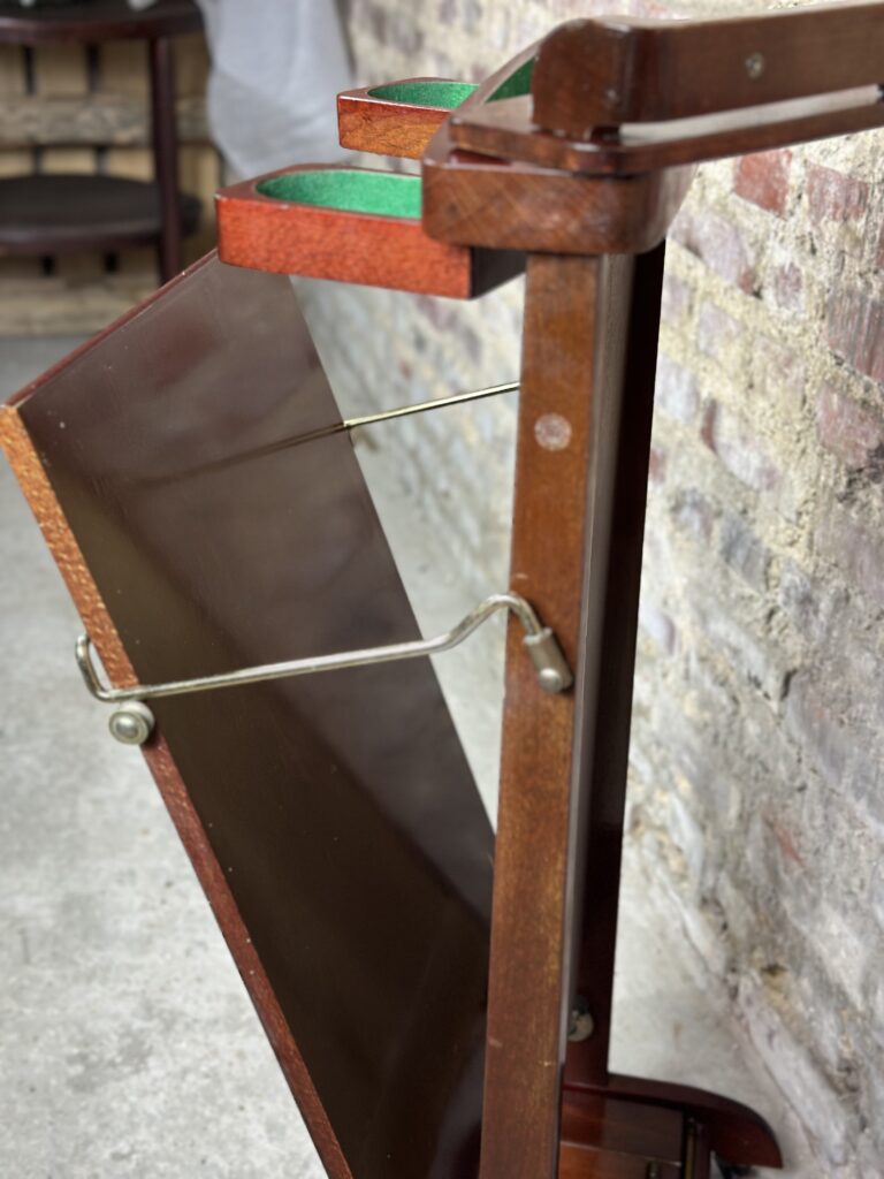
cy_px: 590
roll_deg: -3.2
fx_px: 1634
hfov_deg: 30.3
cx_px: 442
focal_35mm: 48
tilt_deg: -25.9
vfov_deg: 39.7
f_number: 1.78
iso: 250
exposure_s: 1/50
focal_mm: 6.86
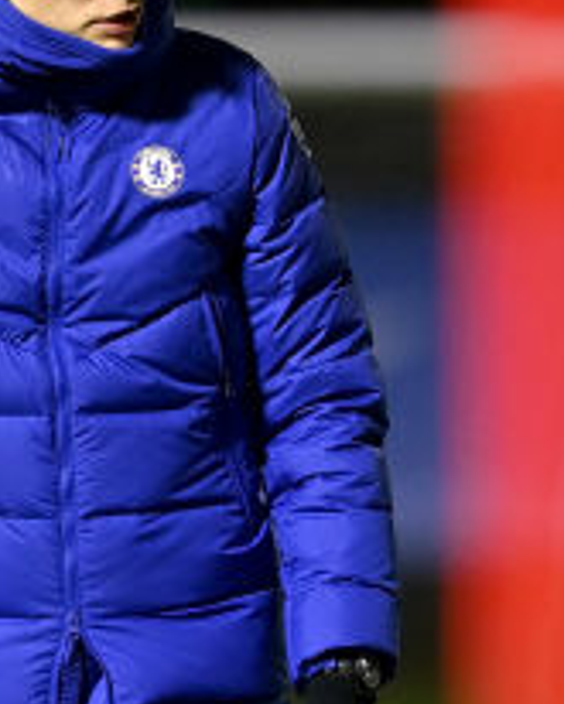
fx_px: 38948
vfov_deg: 1.0
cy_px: 730
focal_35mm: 1868
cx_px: 379
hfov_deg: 0.8
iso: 2500
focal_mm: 400
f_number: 2.8
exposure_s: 1/1250
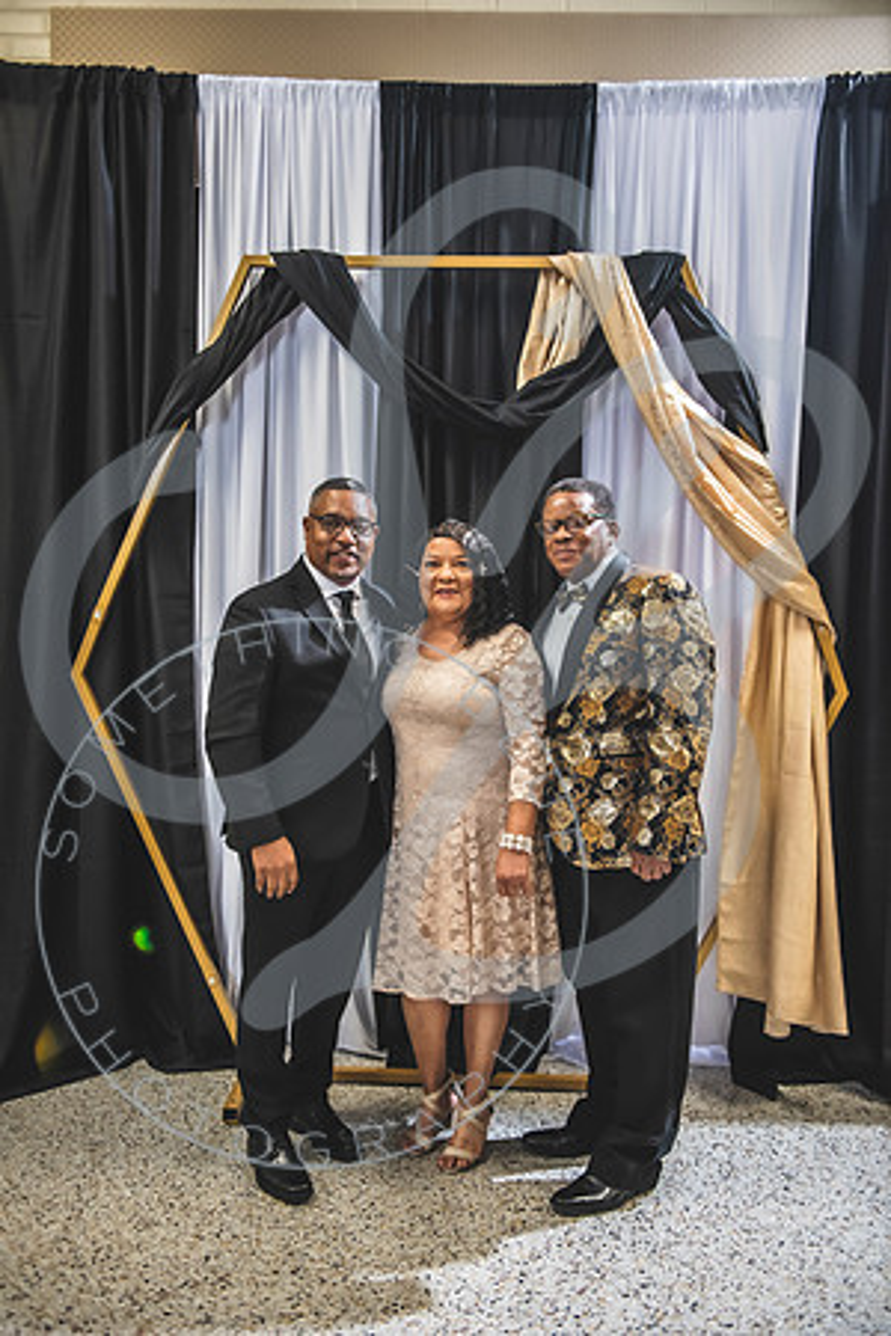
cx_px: 446
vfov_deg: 58.7
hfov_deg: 41.1
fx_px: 1188
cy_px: 668
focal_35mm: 32
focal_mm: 32
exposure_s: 1/250
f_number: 2.8
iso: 1600
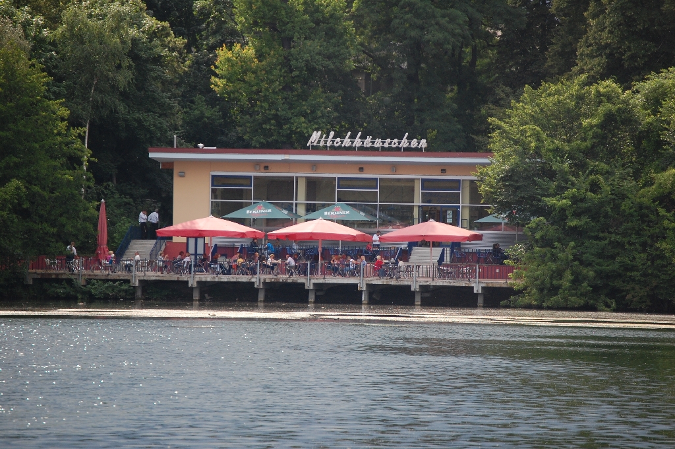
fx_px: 5618
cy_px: 224
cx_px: 338
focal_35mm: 300
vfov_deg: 4.6
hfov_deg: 6.9
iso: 450
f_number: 5.6
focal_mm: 200
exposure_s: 1/500
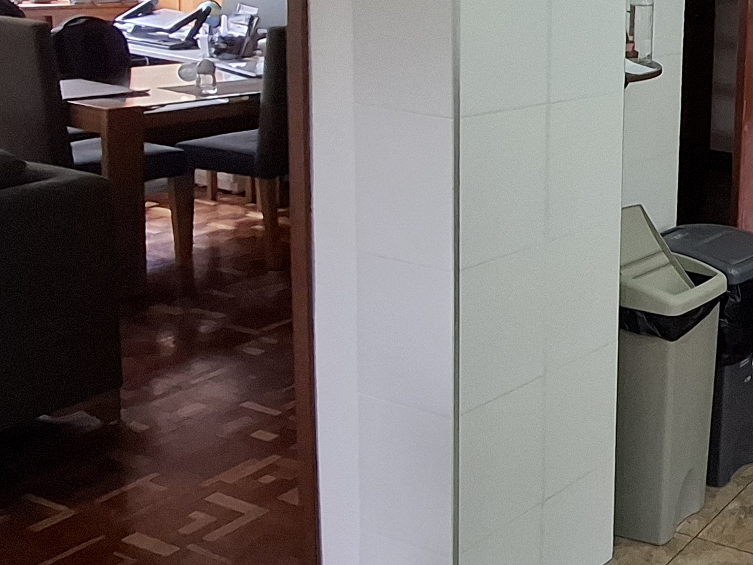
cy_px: 68
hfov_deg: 33.2
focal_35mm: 44
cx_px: 949
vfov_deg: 31.5
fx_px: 957
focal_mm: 1.74
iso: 160
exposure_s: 1/24
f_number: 2.2
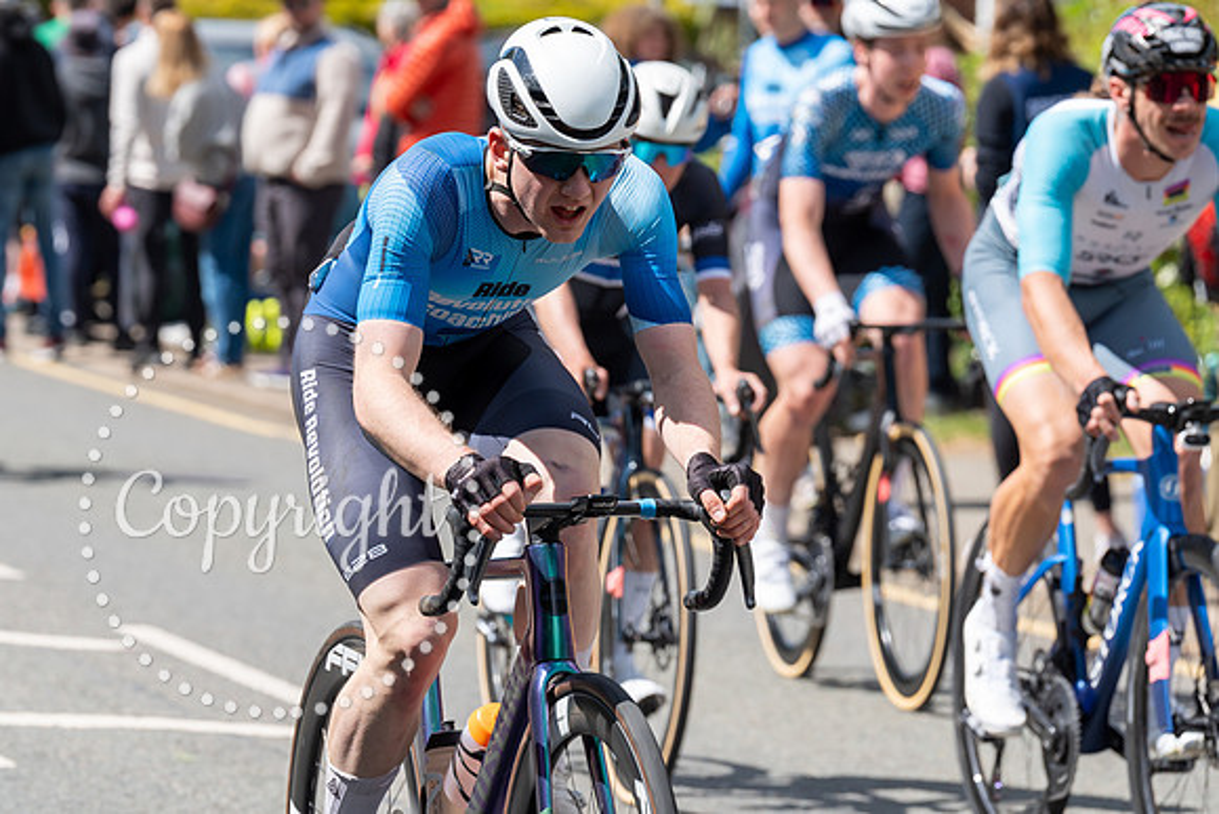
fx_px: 7939
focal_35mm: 234
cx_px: 383
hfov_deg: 8.8
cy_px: 256
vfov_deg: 5.9
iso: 250
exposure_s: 1/1000
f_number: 5.6
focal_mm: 171
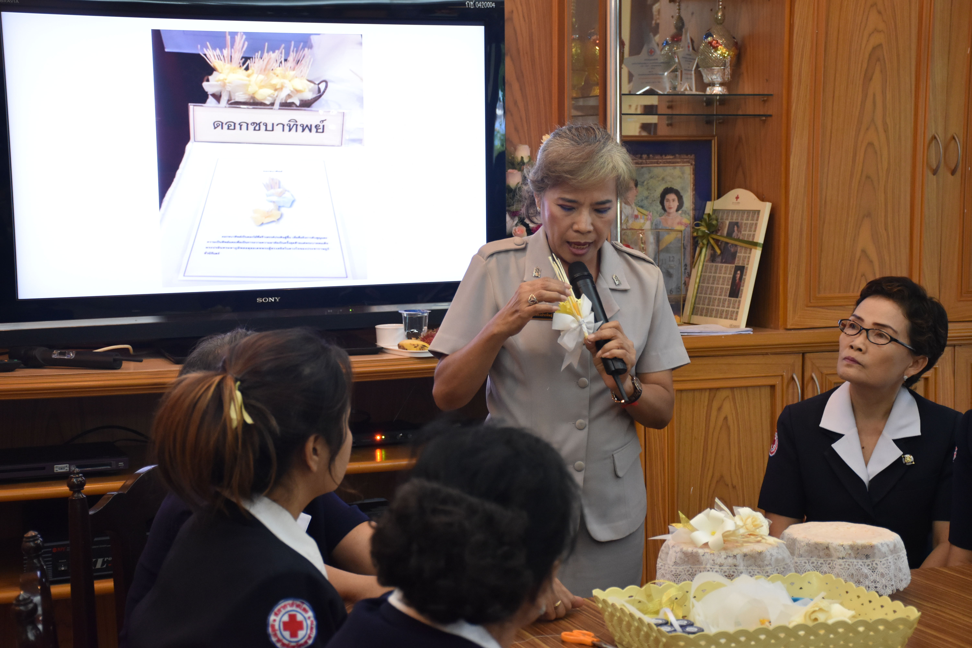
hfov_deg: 31.9
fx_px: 1701
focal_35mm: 63
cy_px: 324
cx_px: 486
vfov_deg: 21.6
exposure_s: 1/60
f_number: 4.5
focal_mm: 42
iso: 1400
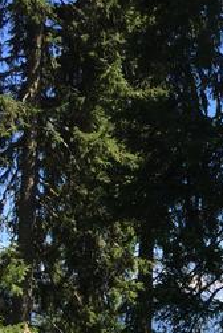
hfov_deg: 12.6
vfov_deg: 20.7
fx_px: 889
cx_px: 443
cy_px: 306
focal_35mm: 96
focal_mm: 4.15
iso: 32
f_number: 2.2
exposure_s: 1/824
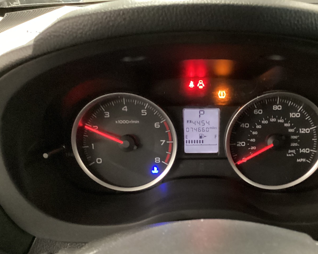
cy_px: 155
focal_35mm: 41
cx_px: 209
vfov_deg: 36.3
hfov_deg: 44.2
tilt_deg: -29.5
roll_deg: -1.7
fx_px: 386
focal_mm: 3.3
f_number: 2.4
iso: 800
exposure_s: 1/17
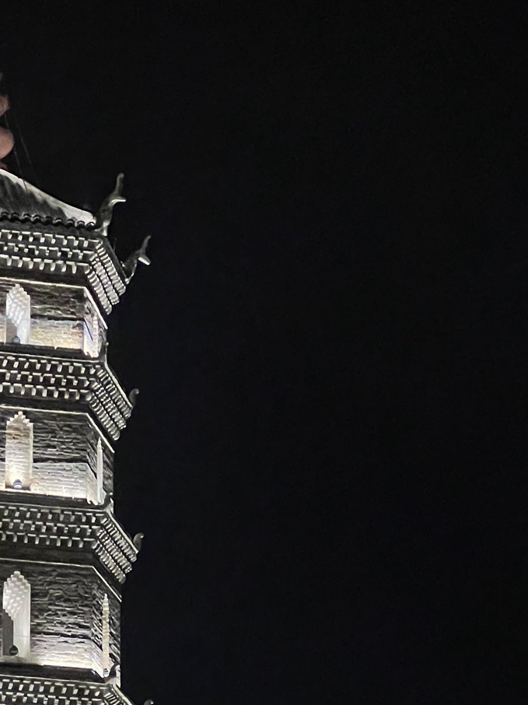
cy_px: 755
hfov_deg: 8.7
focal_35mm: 170
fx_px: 3459
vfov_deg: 11.5
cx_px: -25
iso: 640
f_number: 2.8
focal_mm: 9
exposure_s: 1/34
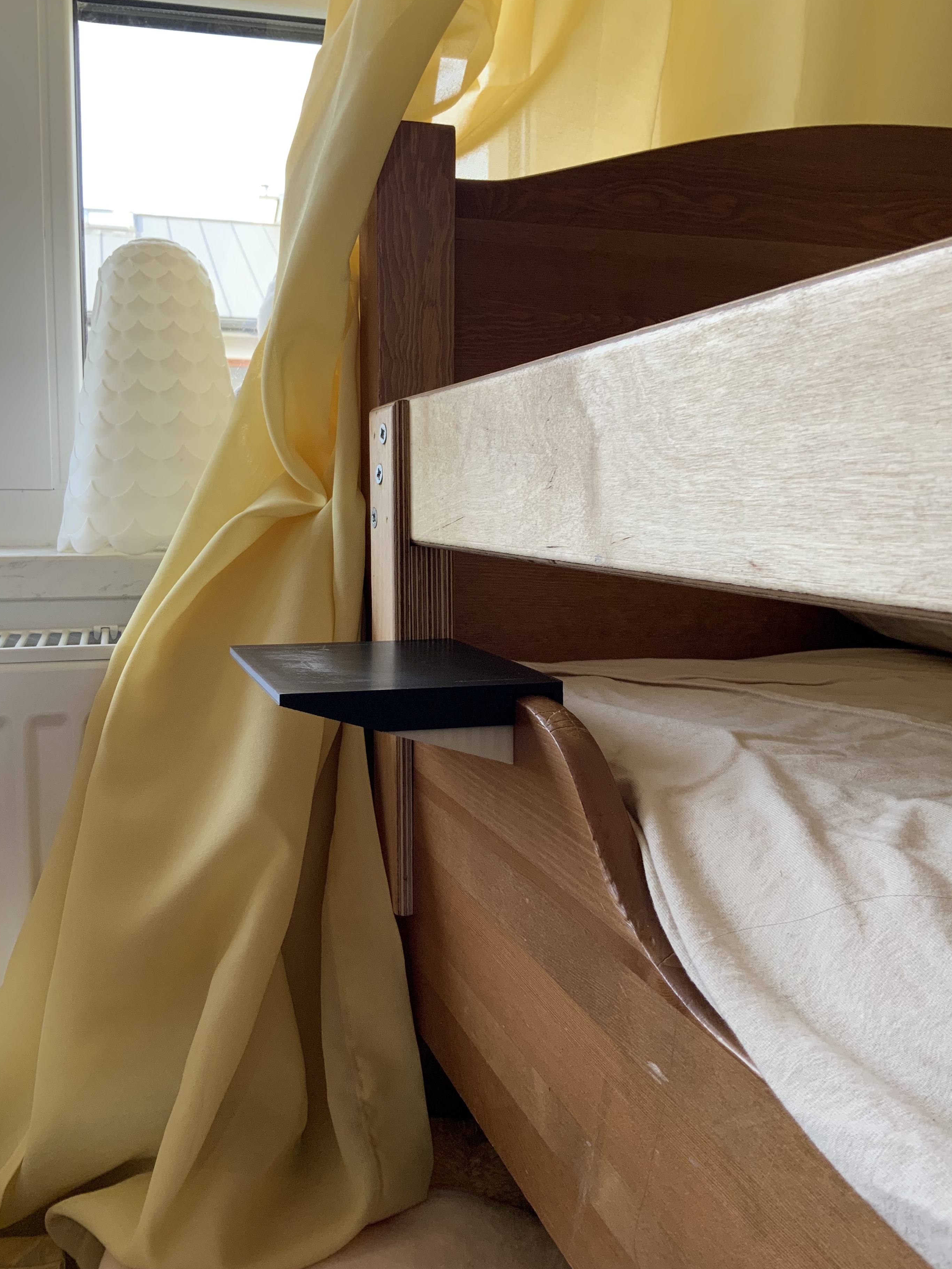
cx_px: 437
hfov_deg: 44.1
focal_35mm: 32
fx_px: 1173
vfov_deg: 56.8
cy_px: 612
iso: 50
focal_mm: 3
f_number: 1.8
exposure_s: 1/122
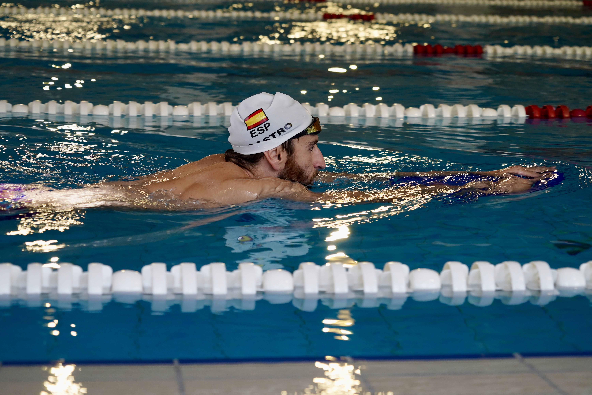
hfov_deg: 22.9
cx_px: 296
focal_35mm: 89
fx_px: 1463
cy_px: 198
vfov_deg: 15.4
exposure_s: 1/160
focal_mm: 89
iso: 1250
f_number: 5.6
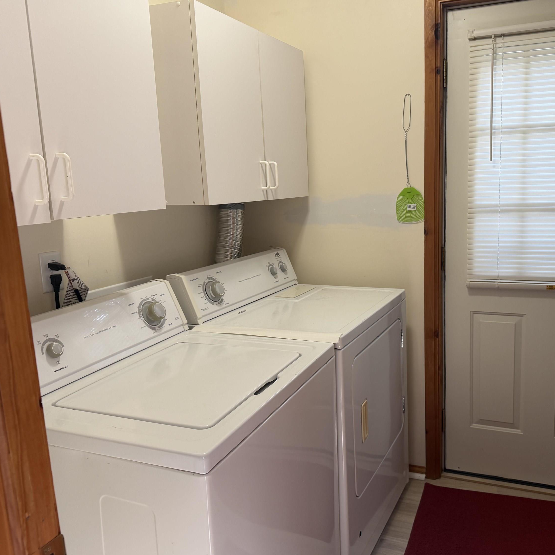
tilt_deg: -10.2
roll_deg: +1.7
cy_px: 281
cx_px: 350
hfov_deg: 54.9
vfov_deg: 55.6
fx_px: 526
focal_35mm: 29
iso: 160
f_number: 1.78
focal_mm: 6.76
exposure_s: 1/121
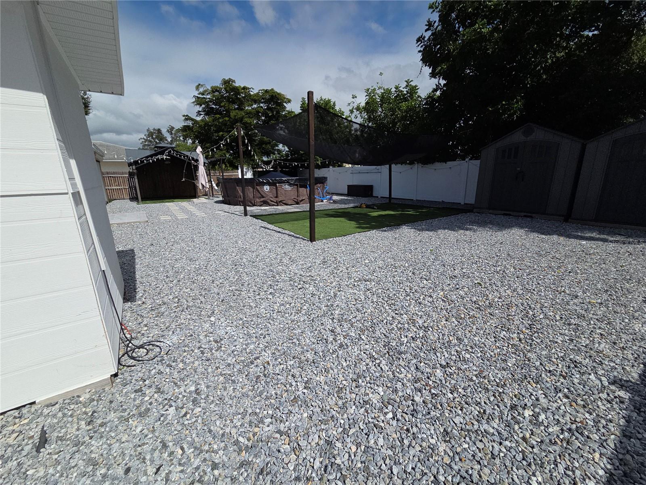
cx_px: 323
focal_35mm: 13
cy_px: 242
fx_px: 243
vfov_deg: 89.9
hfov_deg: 106.2
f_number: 2.2
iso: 50
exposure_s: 1/4314
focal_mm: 2.2
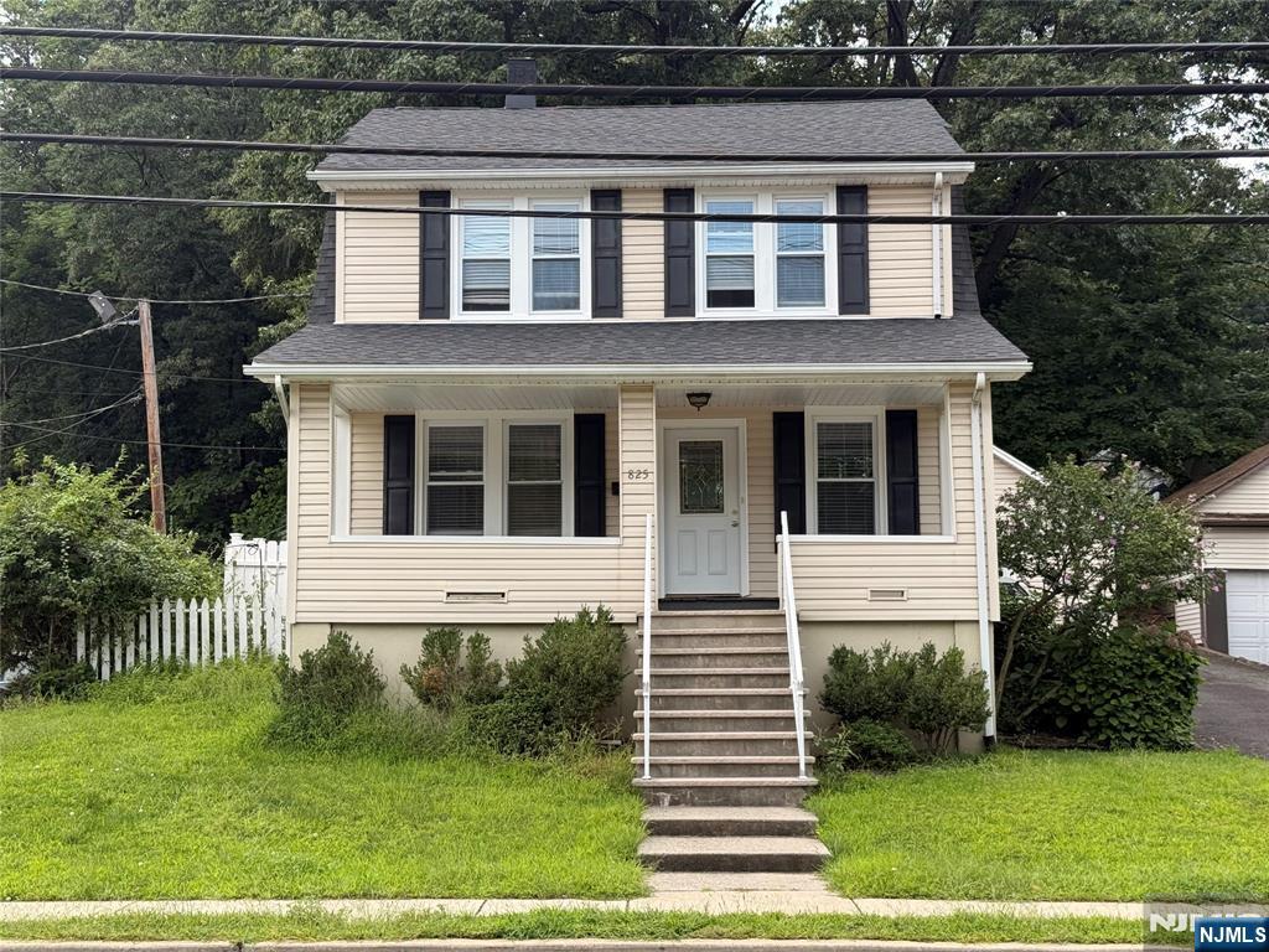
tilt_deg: +7.0
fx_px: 1760
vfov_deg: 30.3
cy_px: 476
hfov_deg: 39.7
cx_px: 634
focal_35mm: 48
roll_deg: +0.5
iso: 100
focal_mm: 6.76
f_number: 1.78
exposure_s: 1/2088
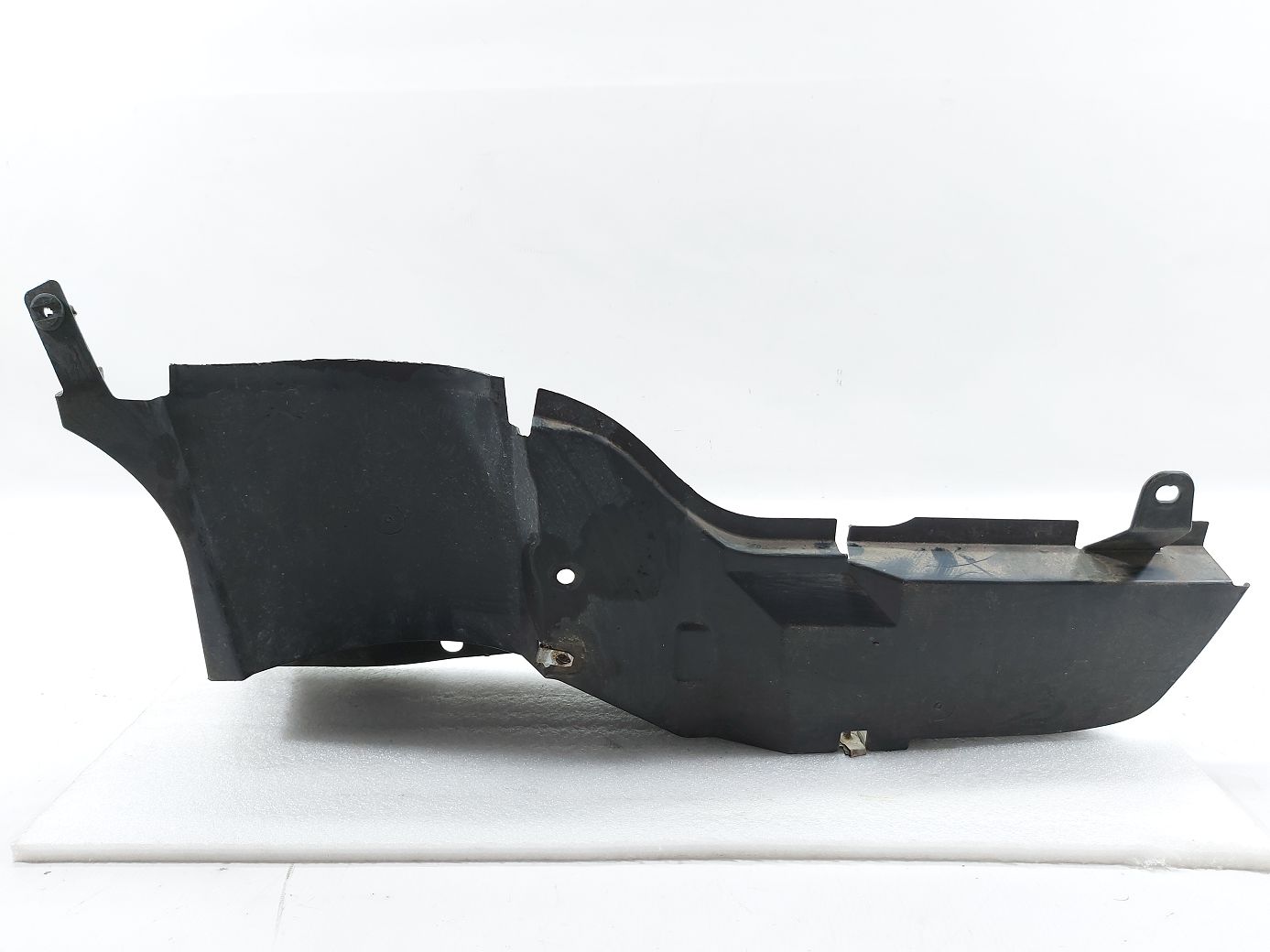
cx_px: 635
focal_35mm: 24
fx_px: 880
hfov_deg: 71.6
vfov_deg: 56.8
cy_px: 476
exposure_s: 1/50
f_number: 1.8
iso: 100
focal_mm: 5.23
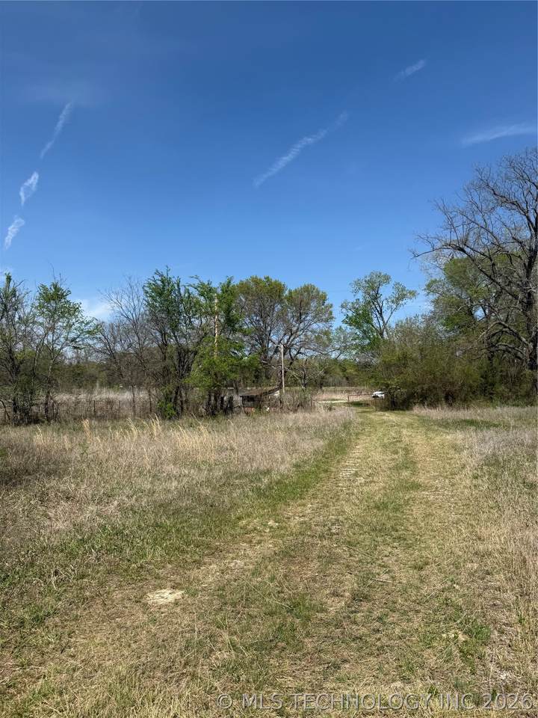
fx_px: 497
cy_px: 359
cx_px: 269
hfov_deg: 56.8
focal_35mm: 24
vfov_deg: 71.6
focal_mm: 6.76
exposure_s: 1/5319
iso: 80
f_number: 1.78
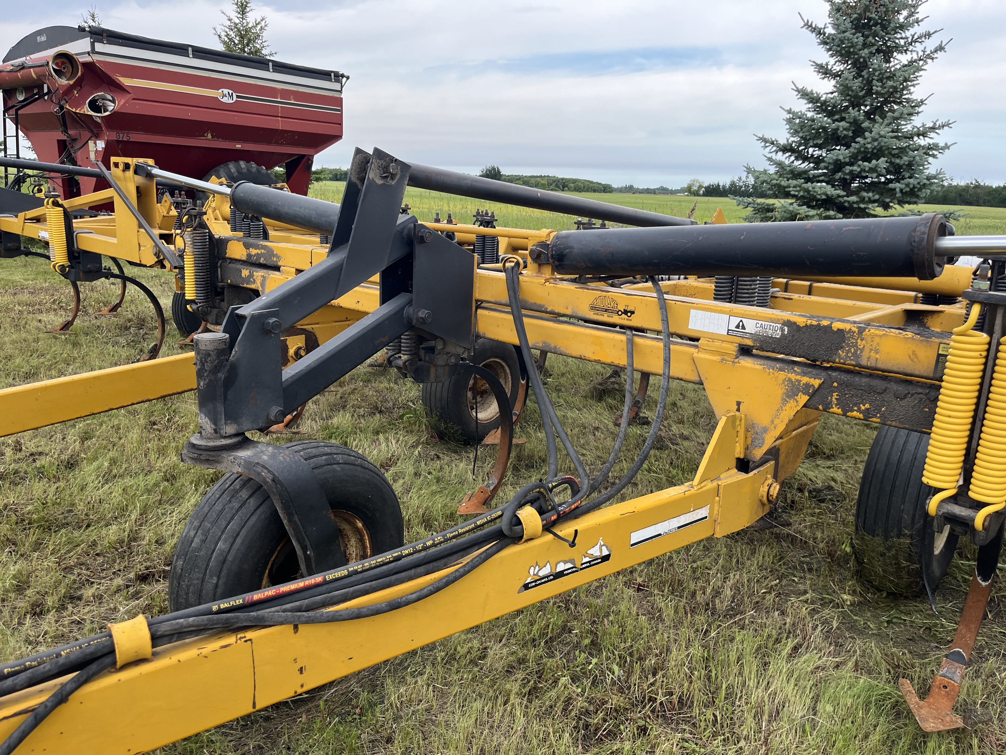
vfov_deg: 53.1
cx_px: 503
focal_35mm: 26
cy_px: 378
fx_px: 756
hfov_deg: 67.3
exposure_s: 1/761
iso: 50
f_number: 1.6
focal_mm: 5.1
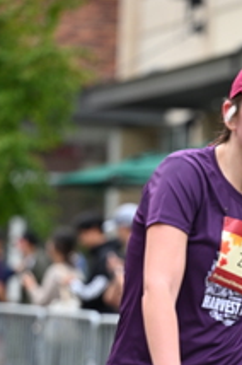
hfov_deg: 4.2
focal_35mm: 322
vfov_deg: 6.4
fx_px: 3257
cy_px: 314
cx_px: 289
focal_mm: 125
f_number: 2.8
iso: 640
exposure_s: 1/2500
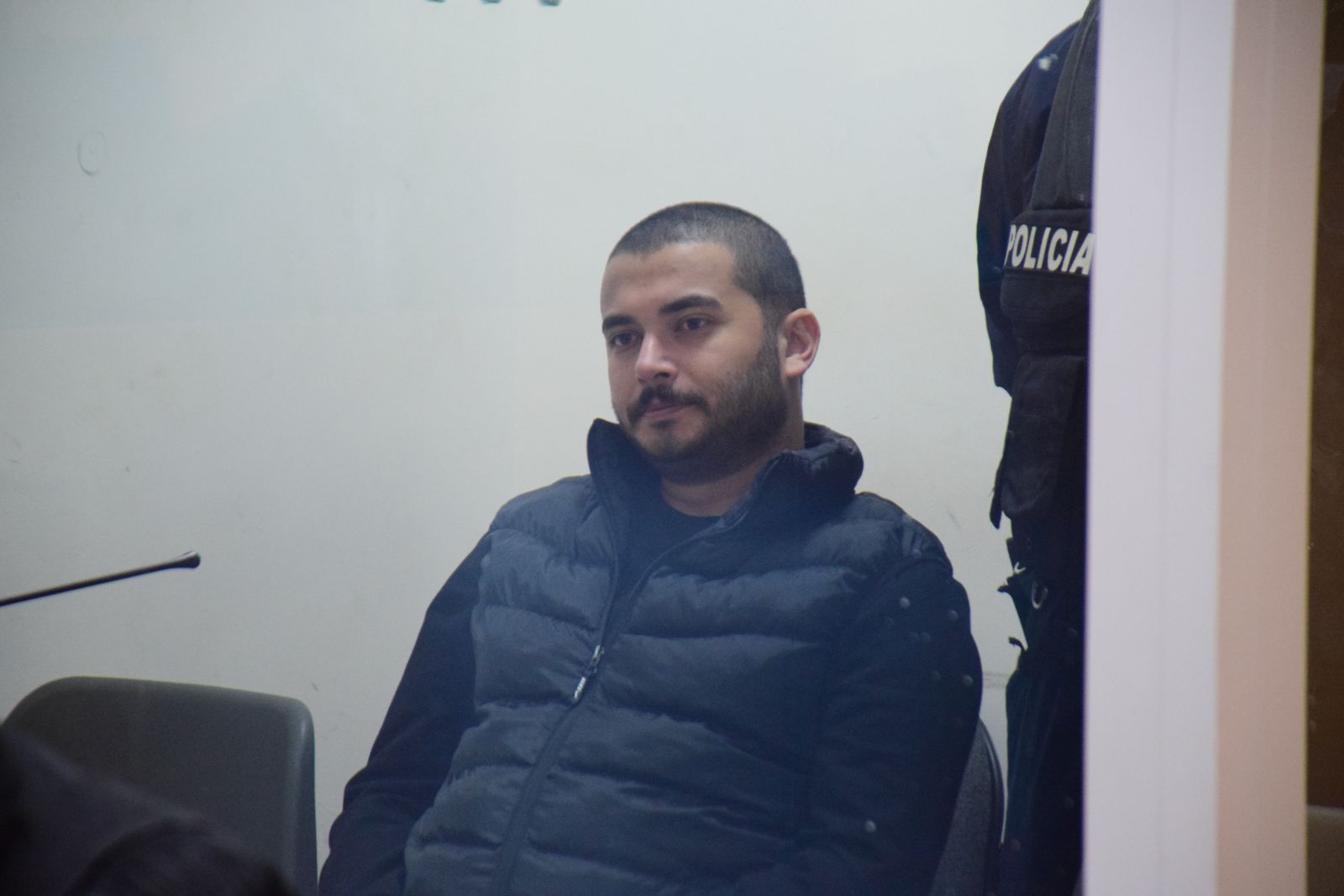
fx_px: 7840
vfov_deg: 6.5
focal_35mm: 210
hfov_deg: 9.8
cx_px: 672
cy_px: 448
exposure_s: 1/60
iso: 3200
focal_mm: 140
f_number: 5.6
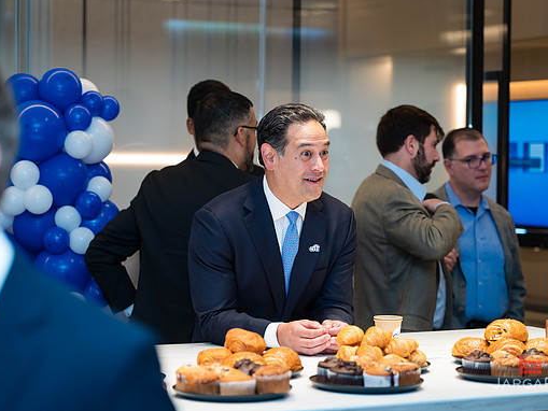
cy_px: 204
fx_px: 1583
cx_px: 283
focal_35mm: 100
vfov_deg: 14.8
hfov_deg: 19.6
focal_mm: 88
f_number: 3.2
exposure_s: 1/160
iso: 800
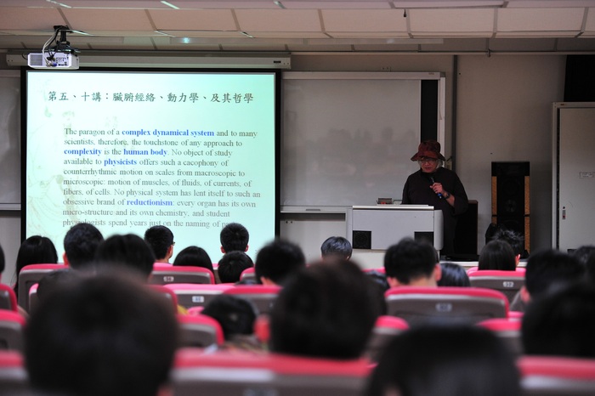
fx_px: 1850
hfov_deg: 18.3
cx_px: 298
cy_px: 198
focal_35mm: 112
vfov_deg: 12.2
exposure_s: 1/100
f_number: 4
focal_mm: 112
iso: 1250
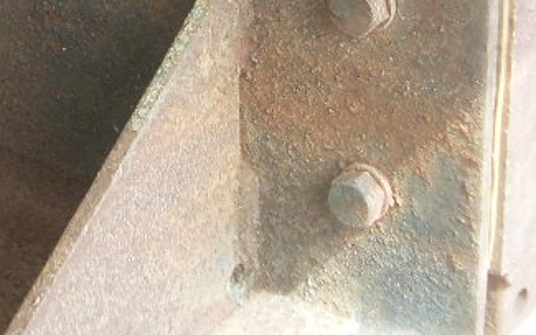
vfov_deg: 9.8
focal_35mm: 127
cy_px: -239
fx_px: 1855
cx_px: 168
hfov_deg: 16.4
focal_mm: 6.3
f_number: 3
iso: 80
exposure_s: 1/180
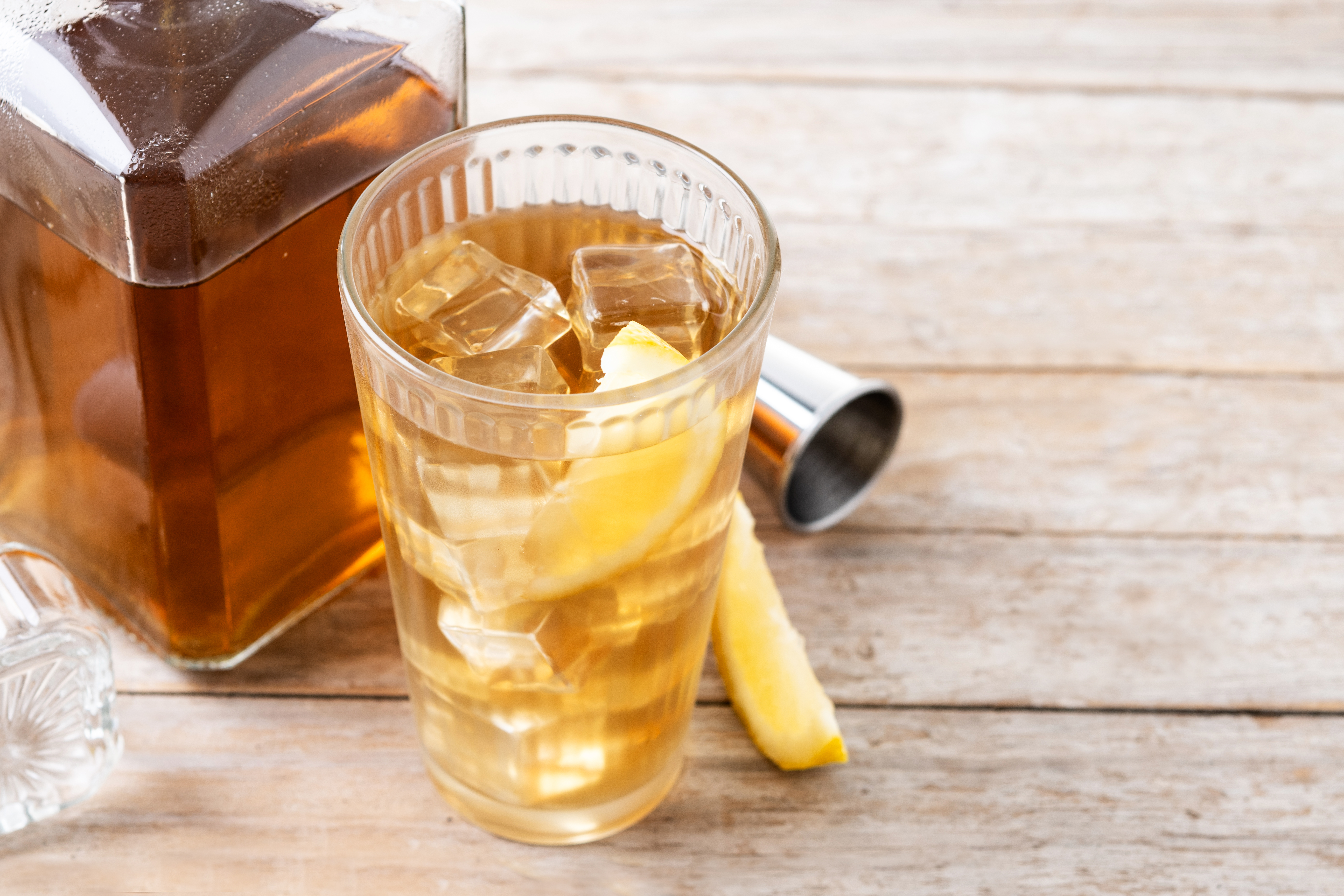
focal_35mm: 90
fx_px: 3360
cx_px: 672
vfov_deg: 15.2
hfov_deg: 22.6
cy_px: 448
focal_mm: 60
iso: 100
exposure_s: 1/200
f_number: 6.3
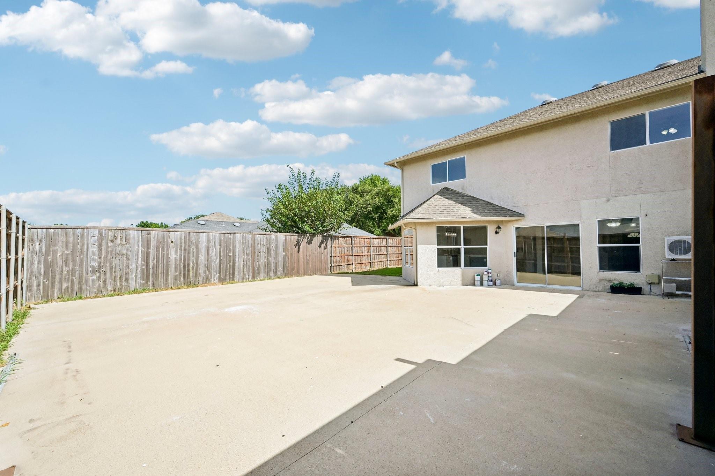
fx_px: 278
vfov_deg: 81.2
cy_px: 238
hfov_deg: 104.3
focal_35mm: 14
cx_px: 358
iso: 250
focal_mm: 14
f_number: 9
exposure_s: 1/1000
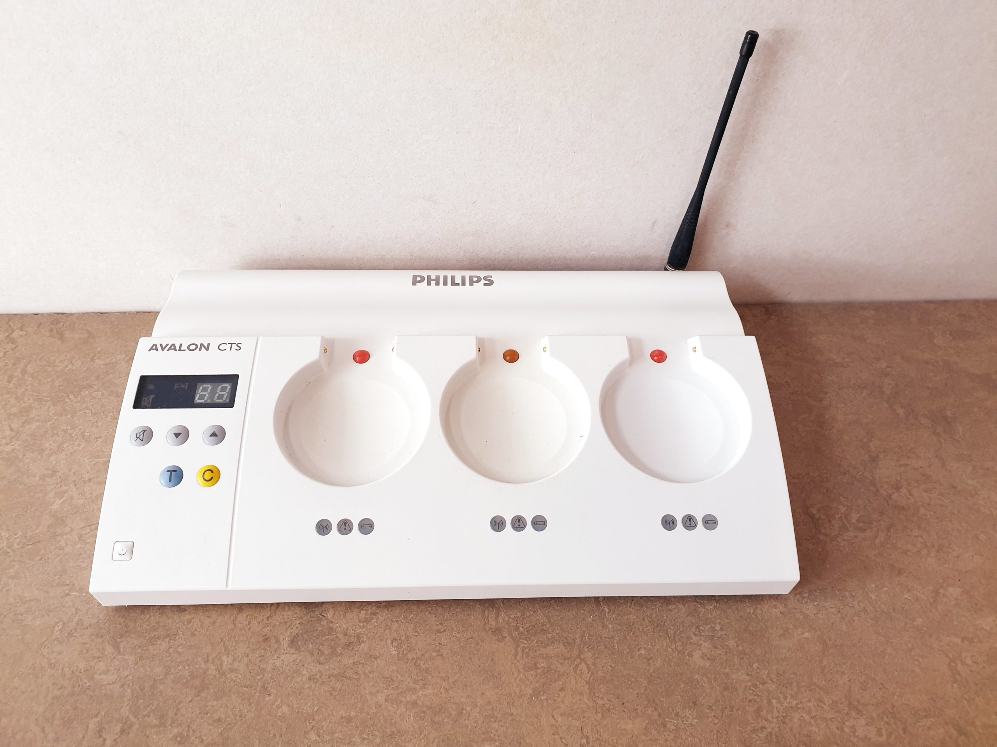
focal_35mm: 26
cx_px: 498
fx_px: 749
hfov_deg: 67.3
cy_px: 374
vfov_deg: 53.1
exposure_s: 1/50
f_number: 2.4
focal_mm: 4.3
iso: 160
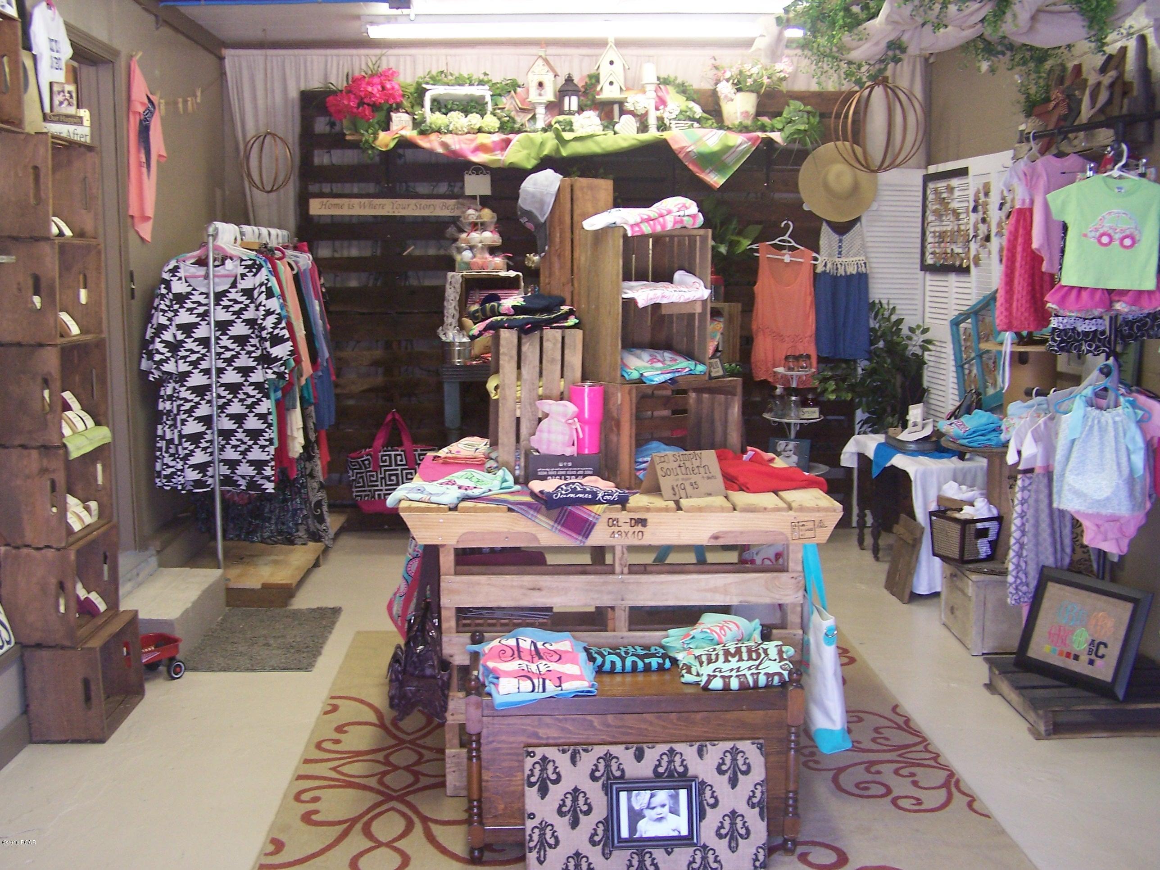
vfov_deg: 37.7
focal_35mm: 38
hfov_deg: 49.0
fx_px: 1273
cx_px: 580
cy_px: 435
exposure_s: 1/20
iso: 140
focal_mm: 6.3
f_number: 2.8
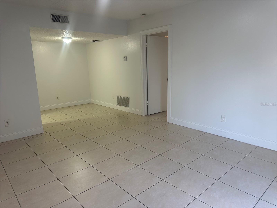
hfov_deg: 71.6
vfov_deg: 56.8
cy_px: 104
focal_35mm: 24
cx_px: 138
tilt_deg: -12.7
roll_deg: +1.6
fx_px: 192
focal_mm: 6.86
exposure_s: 1/120
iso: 125
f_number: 1.78
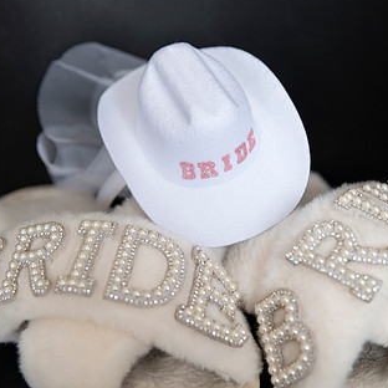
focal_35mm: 71
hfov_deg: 24.3
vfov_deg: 24.3
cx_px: 187
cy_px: 211
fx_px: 900
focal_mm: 45
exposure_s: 1/160
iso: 400
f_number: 2.8
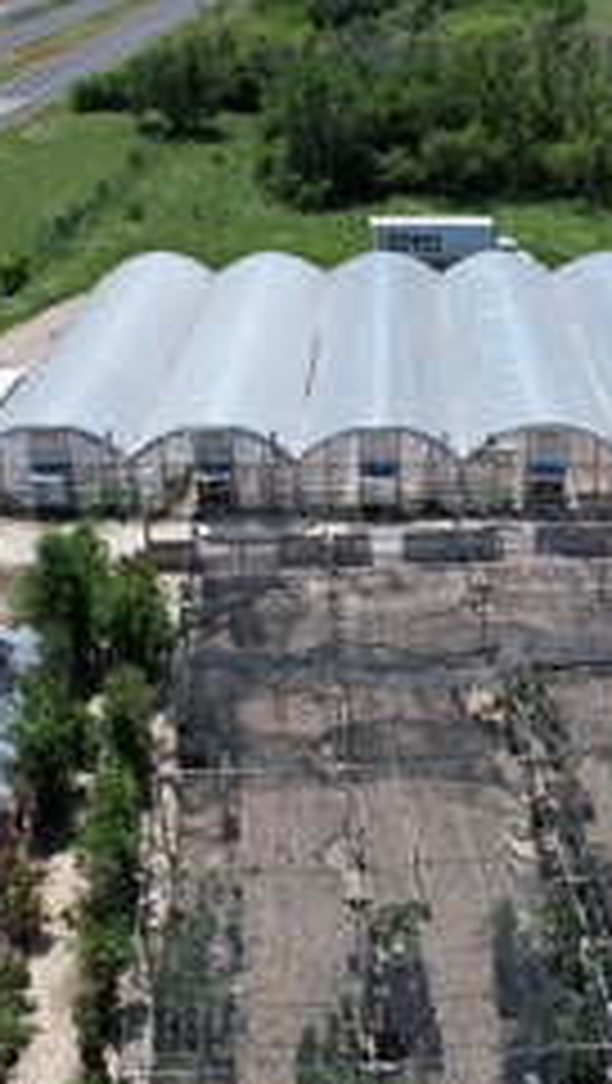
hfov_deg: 27.7
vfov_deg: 47.2
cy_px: 603
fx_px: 1237
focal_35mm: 43
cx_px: 378
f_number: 2.8
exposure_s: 1/2000
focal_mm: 8.38
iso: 100
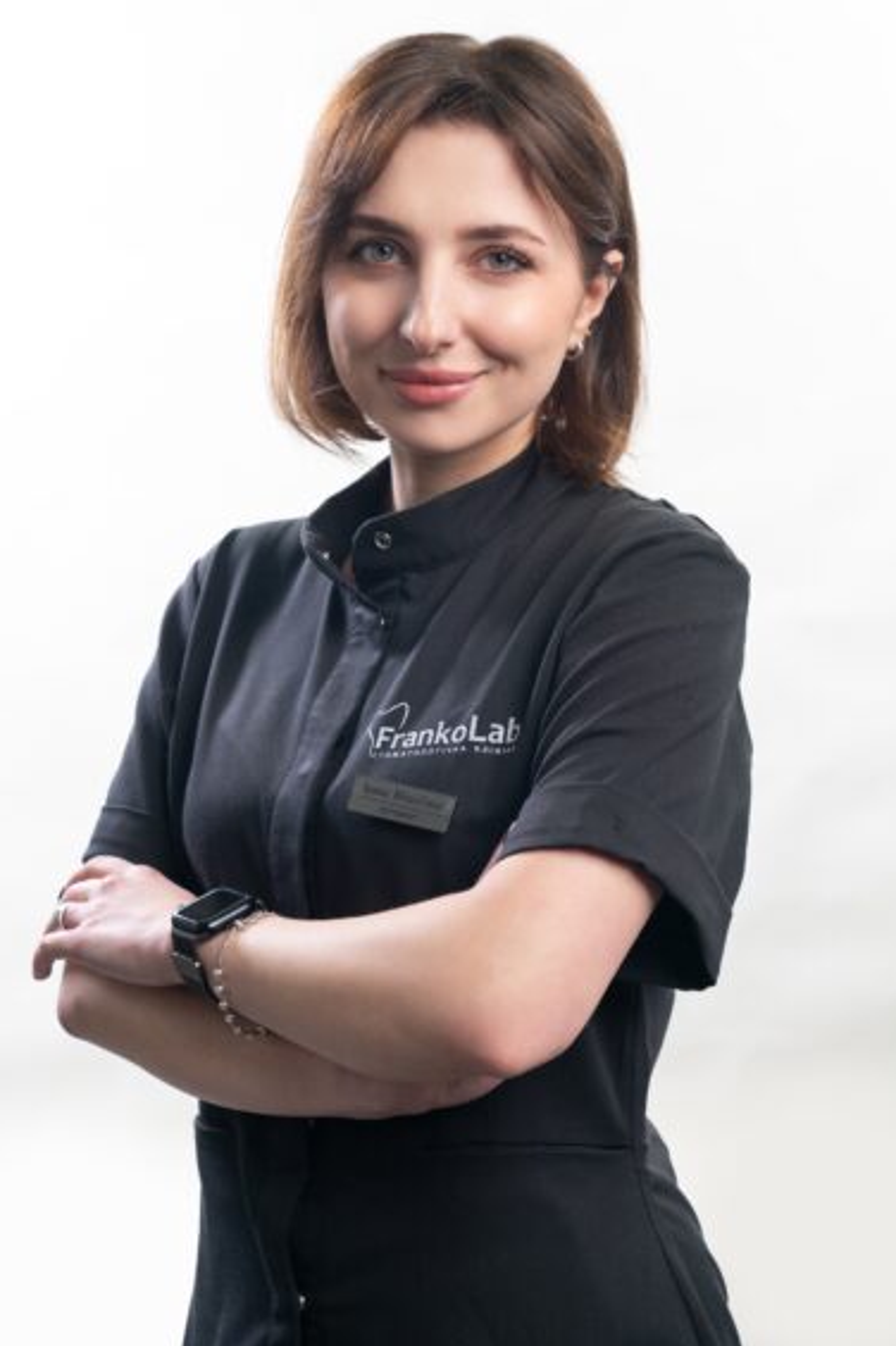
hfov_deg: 20.0
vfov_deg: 29.7
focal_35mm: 68
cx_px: 450
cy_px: 634
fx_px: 2542
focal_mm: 64
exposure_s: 1/125
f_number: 5
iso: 800
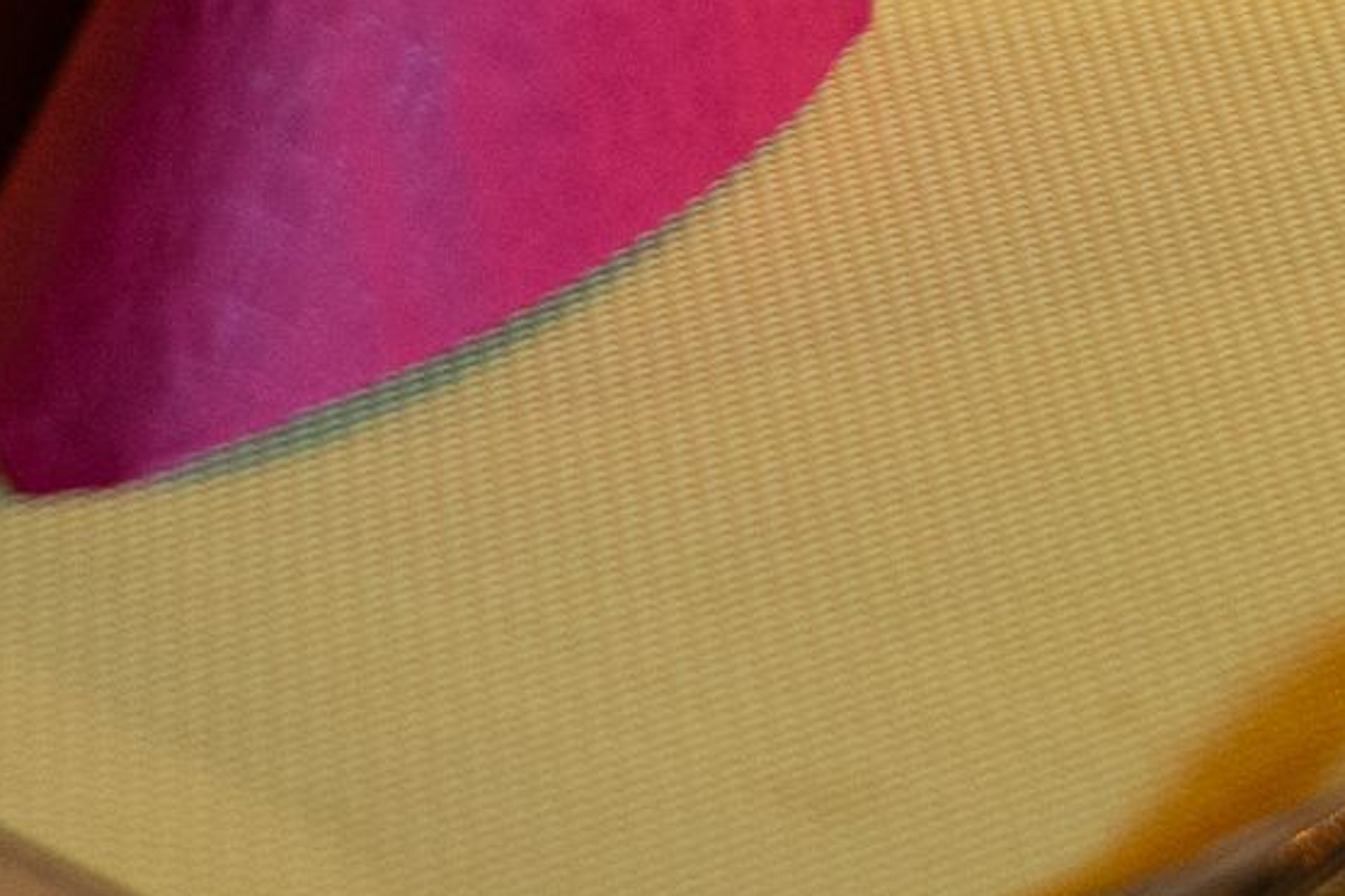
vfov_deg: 5.2
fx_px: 9302
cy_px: -1865
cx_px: 909
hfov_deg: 8.3
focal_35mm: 249
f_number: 4
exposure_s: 1/2
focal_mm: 36
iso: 640
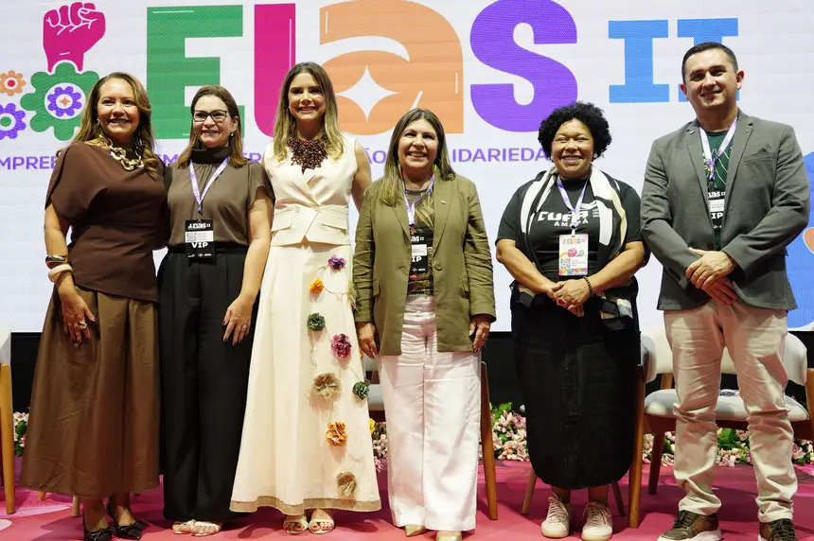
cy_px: 270
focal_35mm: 36
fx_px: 813
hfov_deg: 53.2
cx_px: 407
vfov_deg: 36.8
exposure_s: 1/500
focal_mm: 24
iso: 1600
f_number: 2.8
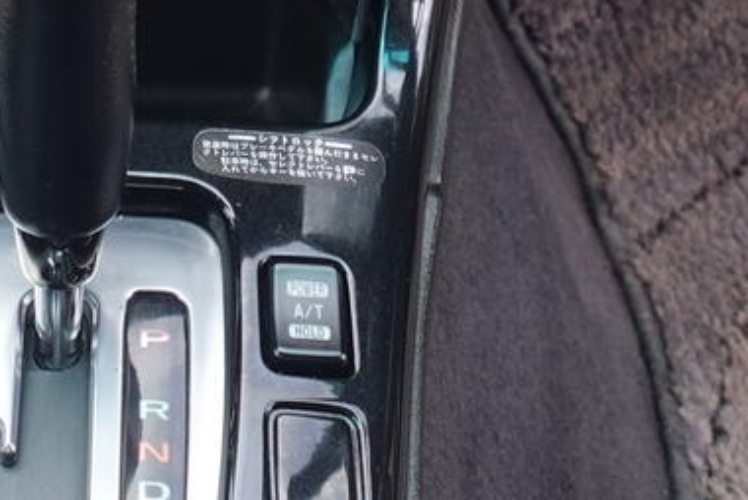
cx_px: 106
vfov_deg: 12.1
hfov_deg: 19.7
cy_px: -469
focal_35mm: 102
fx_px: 2121
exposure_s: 1/160
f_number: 2
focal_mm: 7.6
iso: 125
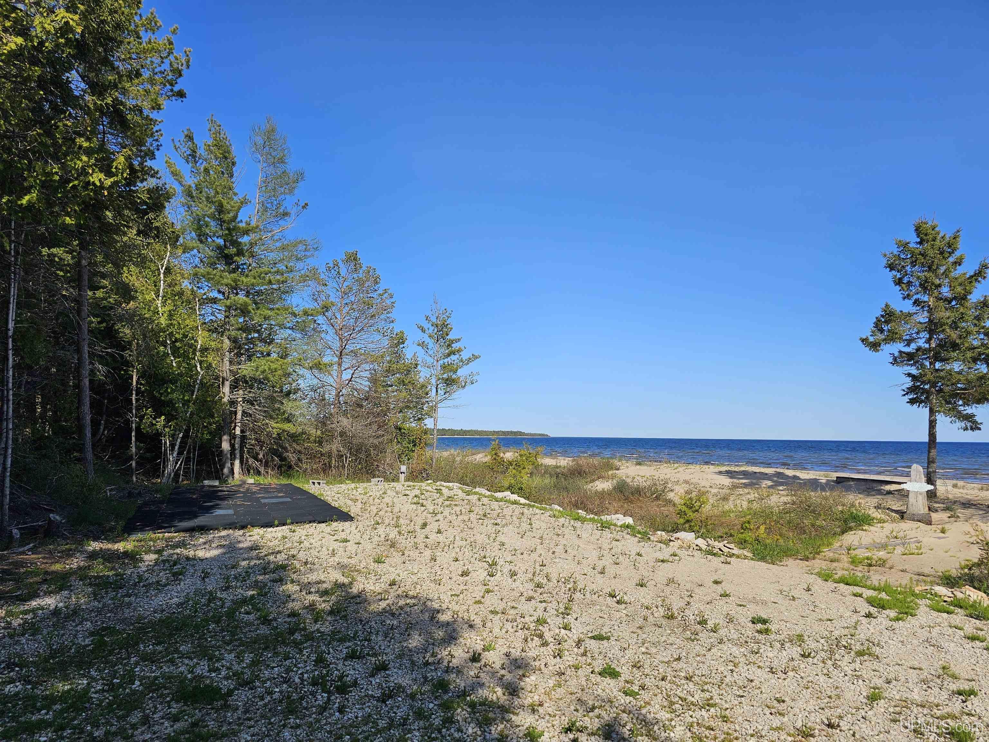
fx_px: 657
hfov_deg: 73.9
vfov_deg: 58.9
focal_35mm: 23
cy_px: 371
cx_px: 494
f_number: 1.7
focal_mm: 6.3
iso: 10
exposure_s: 1/1120
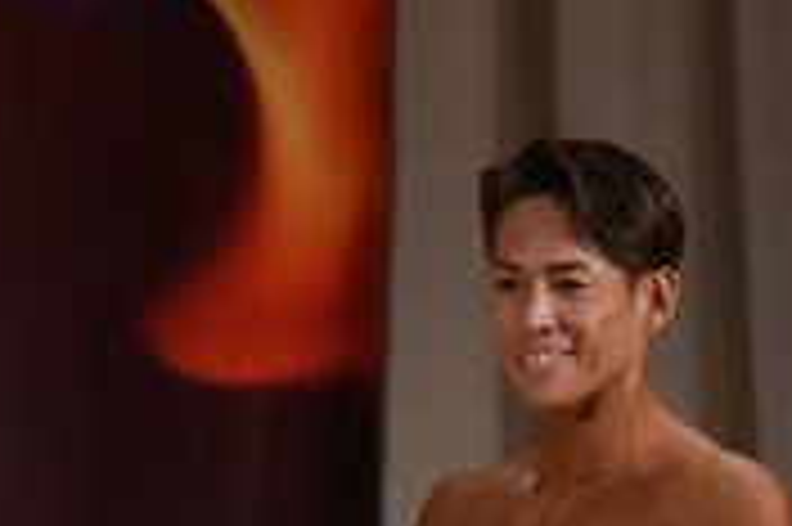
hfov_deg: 2.1
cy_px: 904
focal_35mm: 993
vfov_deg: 1.4
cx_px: 376
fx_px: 21825
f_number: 5.6
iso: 3200
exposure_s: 1/400
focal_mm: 150
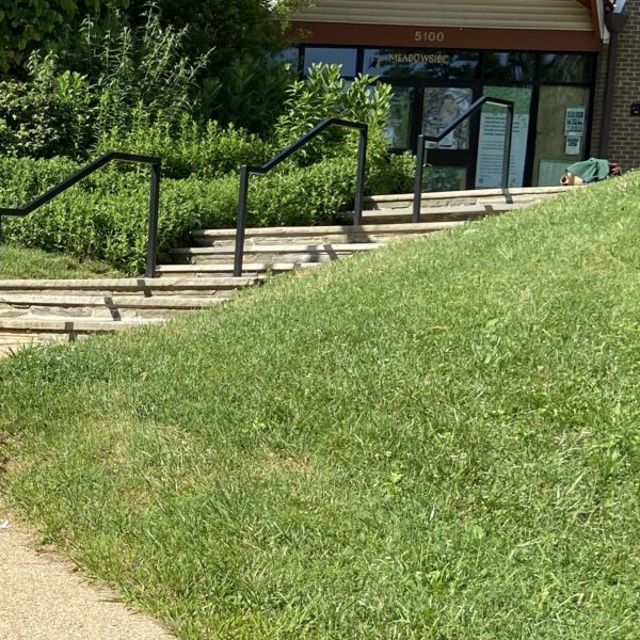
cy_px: 486
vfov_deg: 24.7
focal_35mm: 69
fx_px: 1443
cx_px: -142
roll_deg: -0.6
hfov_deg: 22.8
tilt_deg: -7.1
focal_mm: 4.25
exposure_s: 1/1838
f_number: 1.8
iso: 32
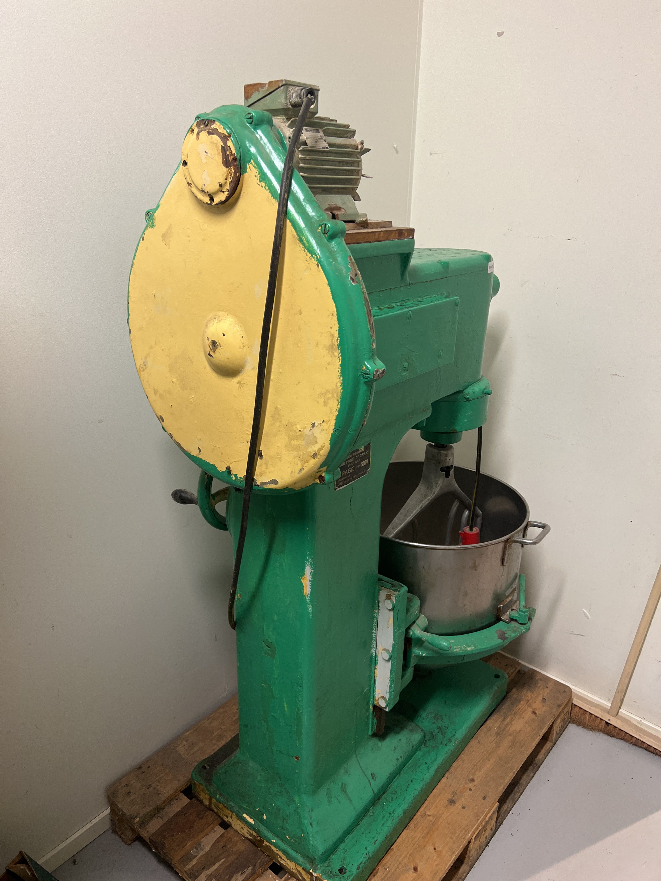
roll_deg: -3.0
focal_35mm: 26
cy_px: 440
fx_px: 662
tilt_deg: -20.5
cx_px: 330
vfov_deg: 67.3
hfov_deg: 53.1
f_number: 1.5
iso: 125
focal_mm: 5.7
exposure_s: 1/50
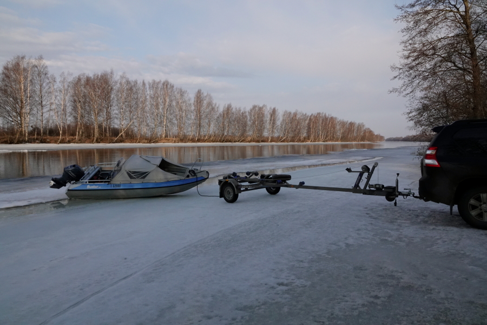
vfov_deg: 53.1
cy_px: 162
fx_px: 325
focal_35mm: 24
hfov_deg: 73.7
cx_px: 244
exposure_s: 1/640
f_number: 11
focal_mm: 8.8
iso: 800
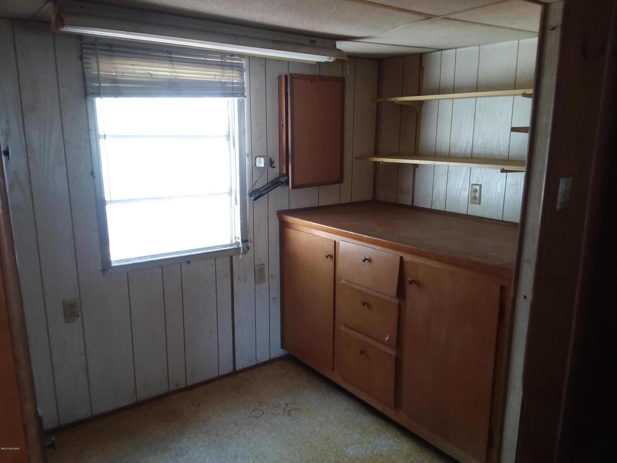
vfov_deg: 51.4
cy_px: 232
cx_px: 308
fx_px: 481
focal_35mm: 27
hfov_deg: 65.3
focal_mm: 2.91
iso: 160
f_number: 1.9
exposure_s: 1/30
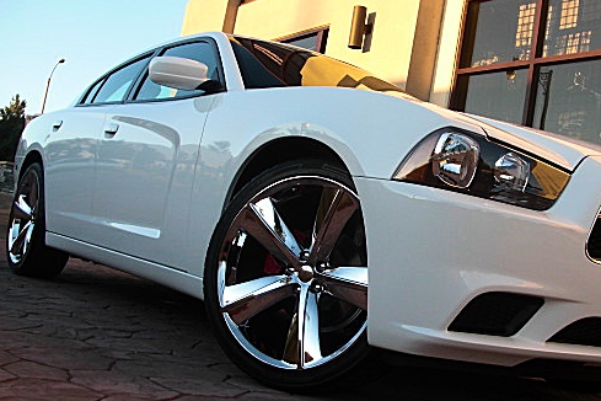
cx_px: 379
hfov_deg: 40.0
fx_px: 818
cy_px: 219
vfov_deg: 27.5
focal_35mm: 49
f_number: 2.8
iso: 50
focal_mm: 6.3
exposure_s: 1/125
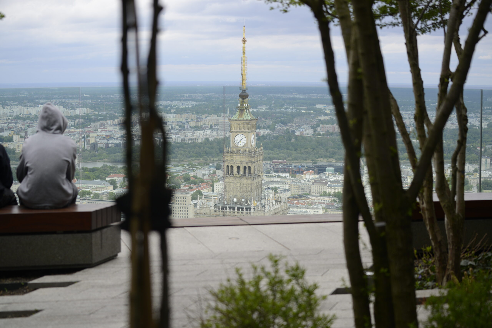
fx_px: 957
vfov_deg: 19.5
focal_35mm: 70
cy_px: 164
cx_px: 246
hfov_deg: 28.8
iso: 360
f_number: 4
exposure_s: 1/1600
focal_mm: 70
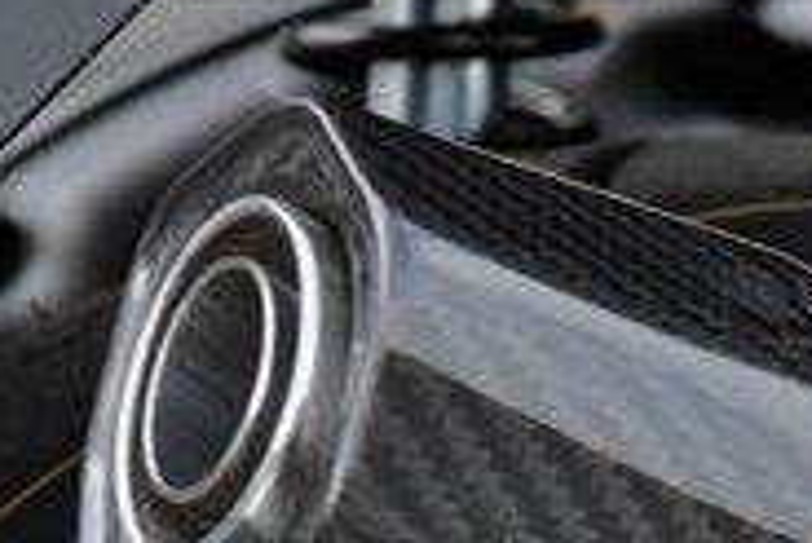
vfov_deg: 4.5
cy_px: 1154
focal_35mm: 304
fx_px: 6862
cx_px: 1439
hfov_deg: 6.6
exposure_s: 1/250
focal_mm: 70
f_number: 9
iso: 500
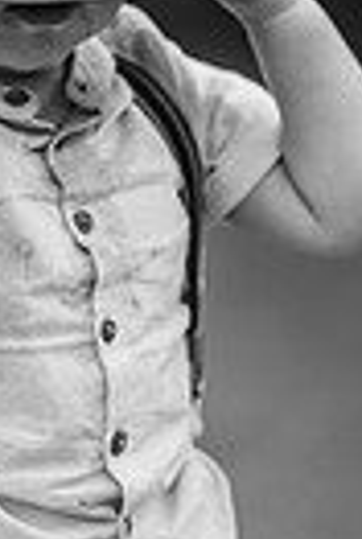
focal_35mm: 291
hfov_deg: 4.7
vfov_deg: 7.0
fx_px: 4366
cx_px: -2
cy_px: -91
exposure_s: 1/320
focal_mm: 85
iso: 100
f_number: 2
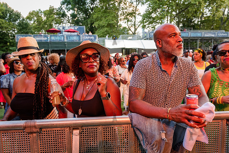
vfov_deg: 49.8
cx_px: 120
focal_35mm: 26
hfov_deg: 69.6
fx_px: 165
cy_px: 77
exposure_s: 1/250
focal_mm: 24
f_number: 3.5
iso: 1000
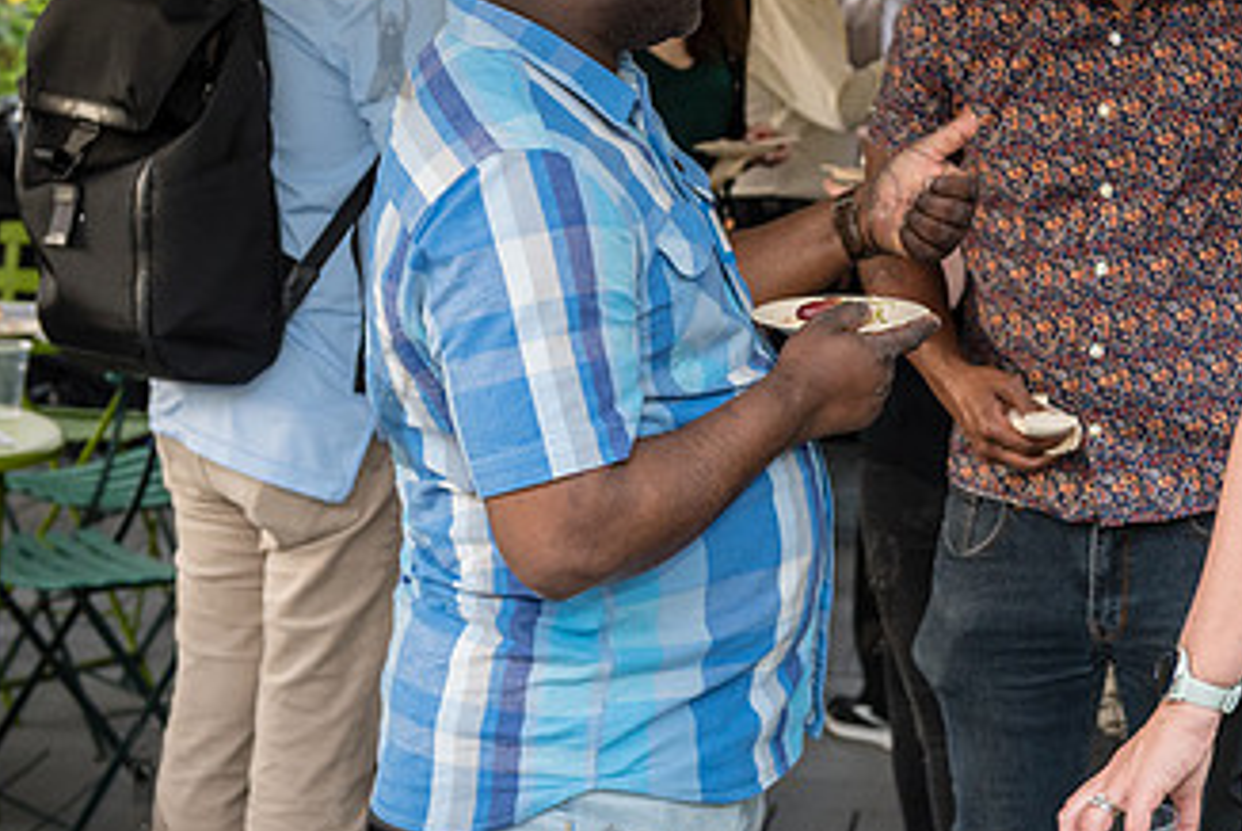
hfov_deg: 25.1
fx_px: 2762
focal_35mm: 80
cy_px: 219
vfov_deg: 17.0
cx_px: 880
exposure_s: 1/125
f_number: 3.5
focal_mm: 45
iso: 1000
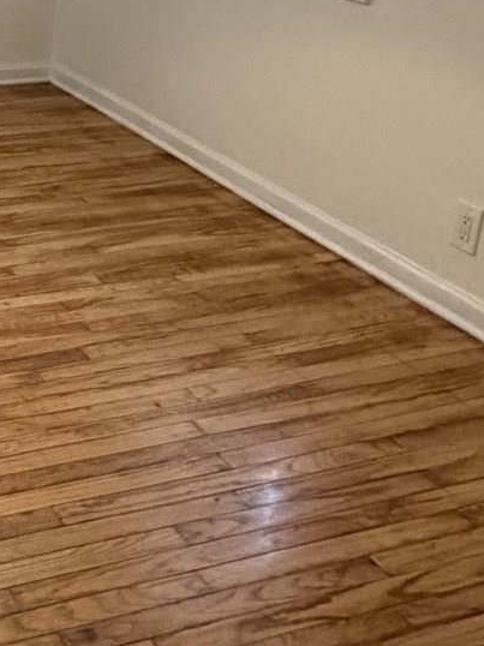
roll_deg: -2.6
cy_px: 157
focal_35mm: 60
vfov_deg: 31.6
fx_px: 1119
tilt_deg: -17.9
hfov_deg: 22.4
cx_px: -101
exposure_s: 1/60
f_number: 2.2
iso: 640
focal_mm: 2.22
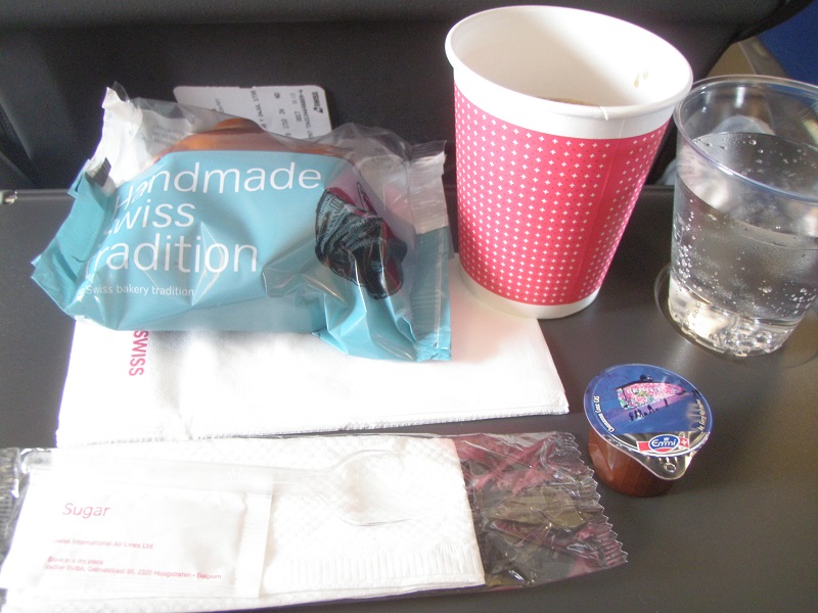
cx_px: 409
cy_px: 306
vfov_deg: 37.7
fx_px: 898
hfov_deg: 49.0
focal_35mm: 38
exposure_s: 1/13
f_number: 3.5
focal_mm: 6.7
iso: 200
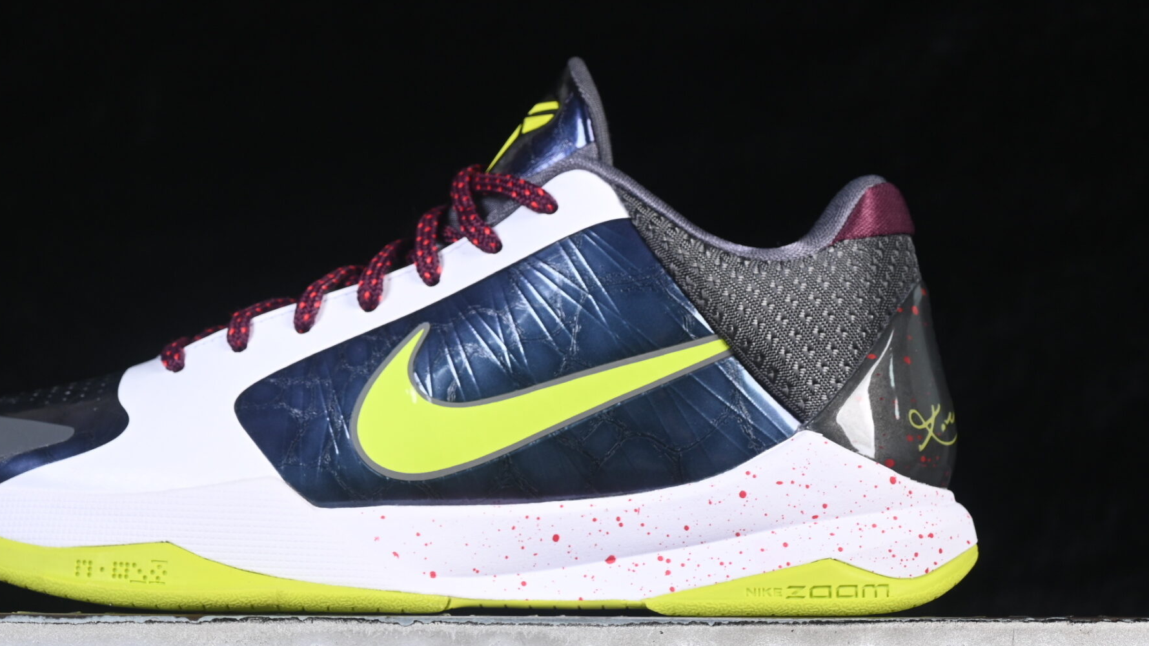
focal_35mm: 113
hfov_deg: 18.9
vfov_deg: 10.7
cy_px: 275
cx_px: 445
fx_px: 3443
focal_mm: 50
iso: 160
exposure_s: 1/80
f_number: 7.1
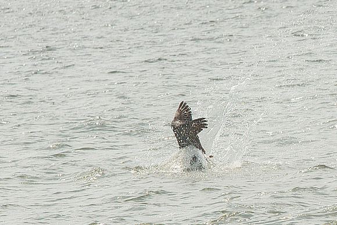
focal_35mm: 792
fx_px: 7420
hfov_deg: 2.6
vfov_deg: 1.7
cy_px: 232
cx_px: 424
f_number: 10
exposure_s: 1/2500
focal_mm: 200
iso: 800
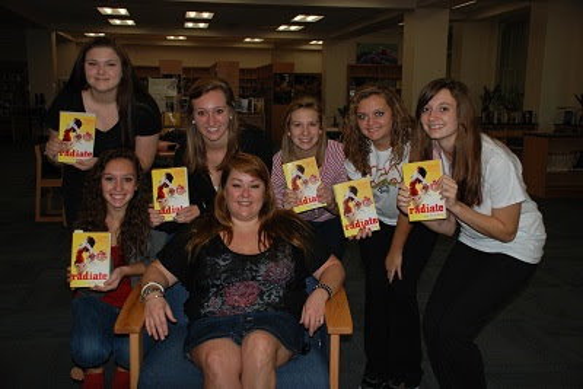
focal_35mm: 42
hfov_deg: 46.4
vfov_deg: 31.9
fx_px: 680
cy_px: 194
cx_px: 292
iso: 200
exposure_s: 1/60
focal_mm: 28
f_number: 4
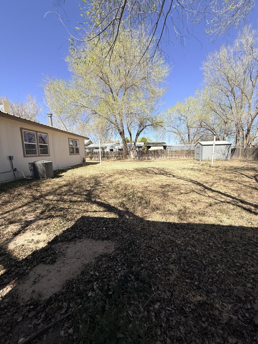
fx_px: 139
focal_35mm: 14
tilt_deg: -7.3
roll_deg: +1.3
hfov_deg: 85.7
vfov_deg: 102.1
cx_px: 129
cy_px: 172
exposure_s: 1/1497
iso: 50
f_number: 2.2
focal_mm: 2.22
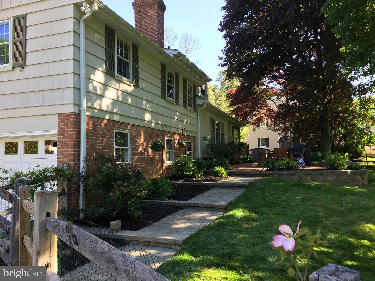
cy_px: 140
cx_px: 188
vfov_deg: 48.2
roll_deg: +1.1
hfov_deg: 61.7
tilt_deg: +2.5
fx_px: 314
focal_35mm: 29
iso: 32
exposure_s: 1/133
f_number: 2.2
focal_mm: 4.15
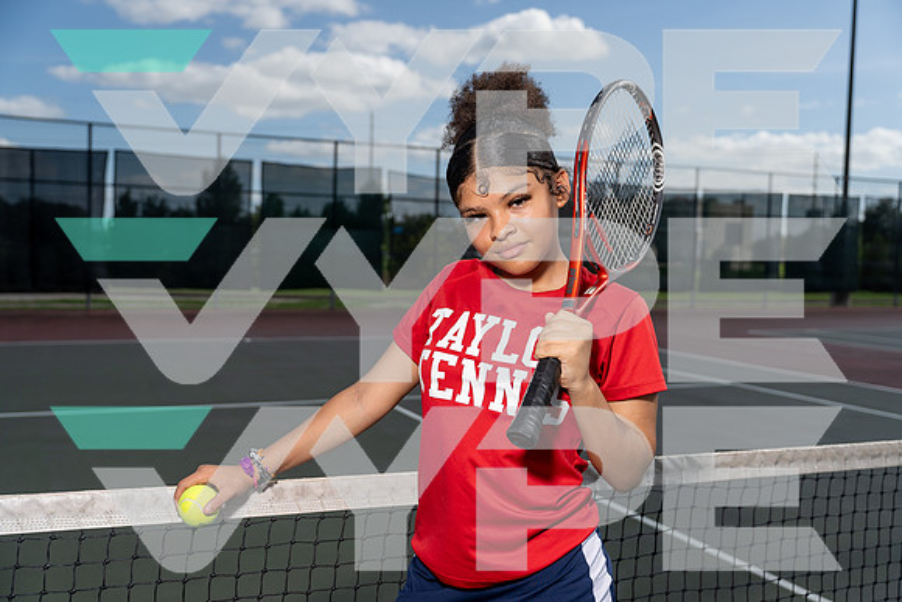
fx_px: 927
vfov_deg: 36.0
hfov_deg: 51.9
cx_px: 451
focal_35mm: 37
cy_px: 301
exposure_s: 1/1250
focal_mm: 37
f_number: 4
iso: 100
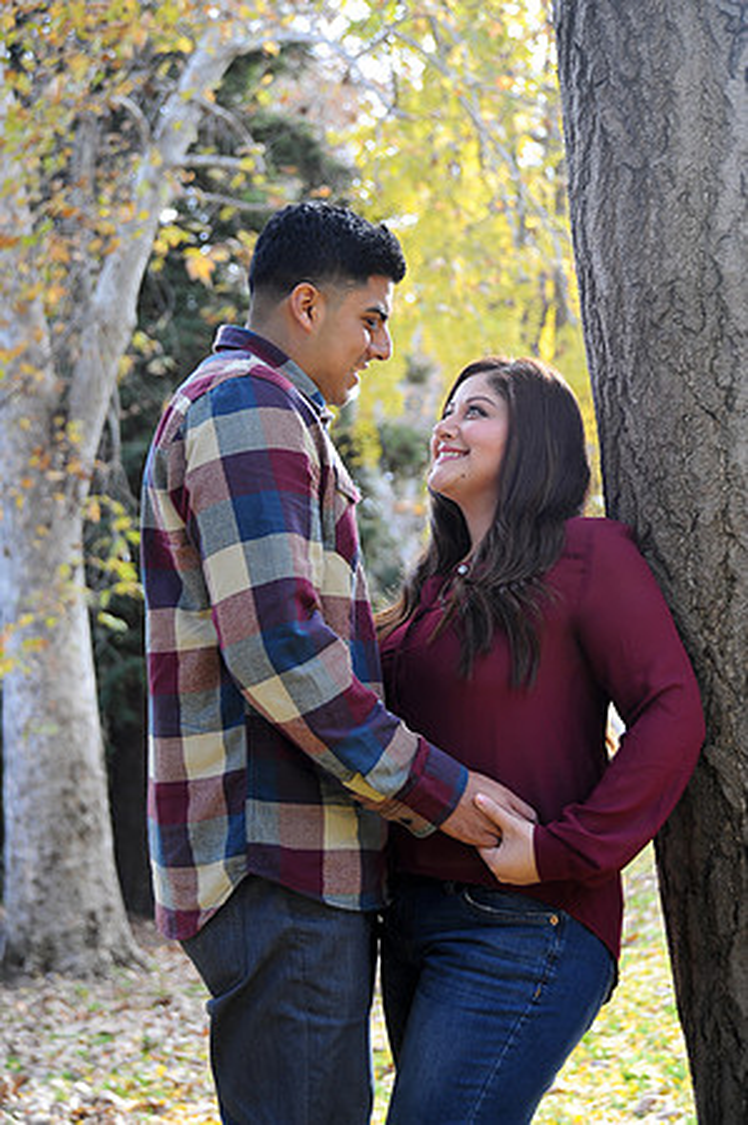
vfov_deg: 39.6
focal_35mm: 50
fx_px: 1562
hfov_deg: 26.9
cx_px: 374
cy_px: 562
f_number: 3.5
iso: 200
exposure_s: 1/100
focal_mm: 50
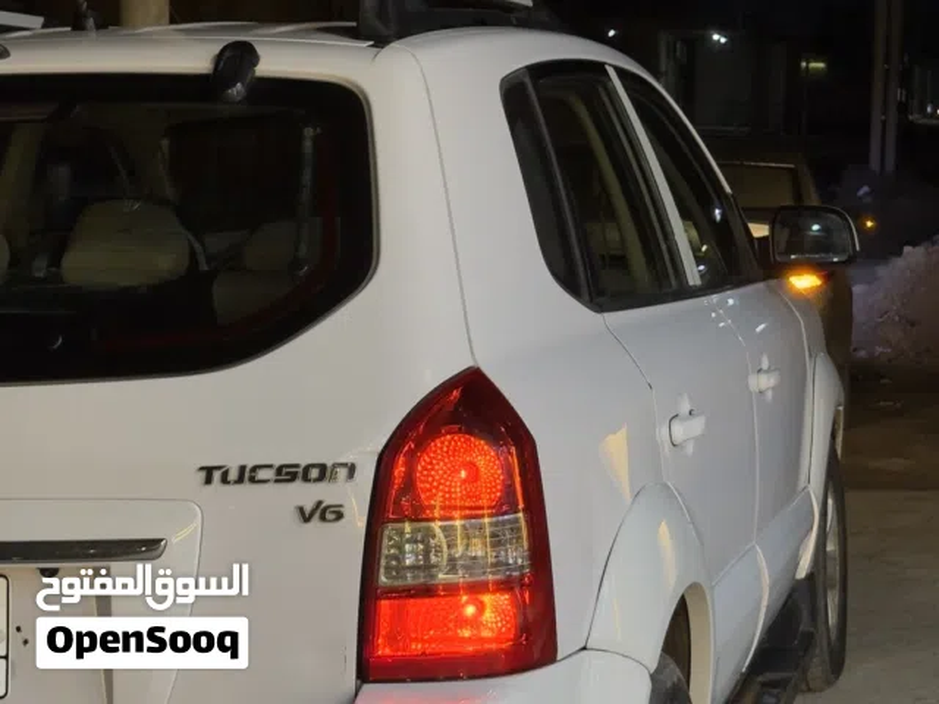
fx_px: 1302
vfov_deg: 30.3
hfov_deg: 39.7
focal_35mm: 48
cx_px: 470
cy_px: 352
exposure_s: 1/121
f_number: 1.78
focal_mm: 6.76
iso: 50
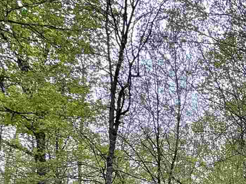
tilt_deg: +4.3
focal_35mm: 62
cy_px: 280
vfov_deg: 20.2
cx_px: 356
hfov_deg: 24.9
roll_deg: -0.9
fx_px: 440
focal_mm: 2.22
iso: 50
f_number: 2.2
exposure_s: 1/99
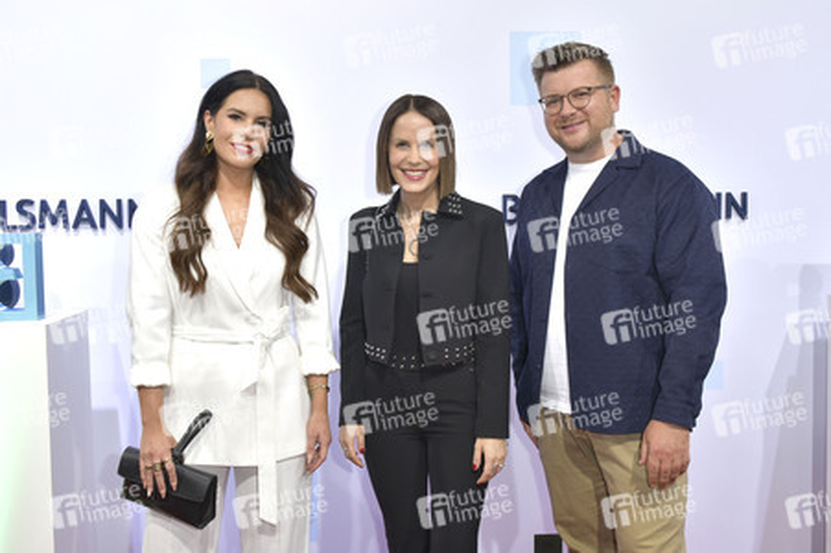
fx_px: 738
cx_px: 416
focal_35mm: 32
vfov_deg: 41.1
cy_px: 276
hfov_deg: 58.8
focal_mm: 32
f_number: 7.1
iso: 320
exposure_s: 1/160
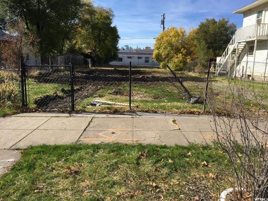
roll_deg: -1.5
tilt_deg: -9.0
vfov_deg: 48.2
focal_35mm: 29
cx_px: 134
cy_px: 100
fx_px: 225
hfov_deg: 61.7
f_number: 2.2
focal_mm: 4.15
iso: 25
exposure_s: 1/1374
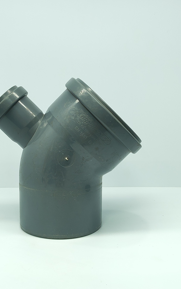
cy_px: 146
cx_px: 72
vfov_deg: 70.4
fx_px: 205
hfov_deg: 47.3
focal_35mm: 26
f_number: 1.89
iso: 200
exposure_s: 1/200
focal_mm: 5.89
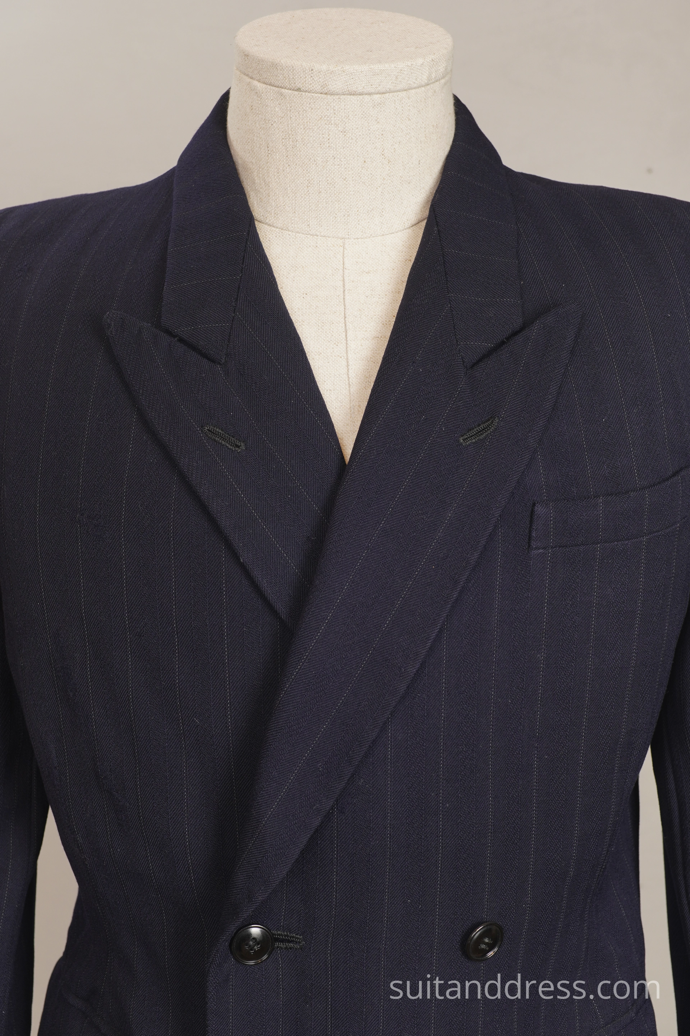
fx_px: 1380
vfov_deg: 41.1
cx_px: 345
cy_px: 518
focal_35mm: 48
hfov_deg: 28.1
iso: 200
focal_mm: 32
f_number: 5.6
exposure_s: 1/15
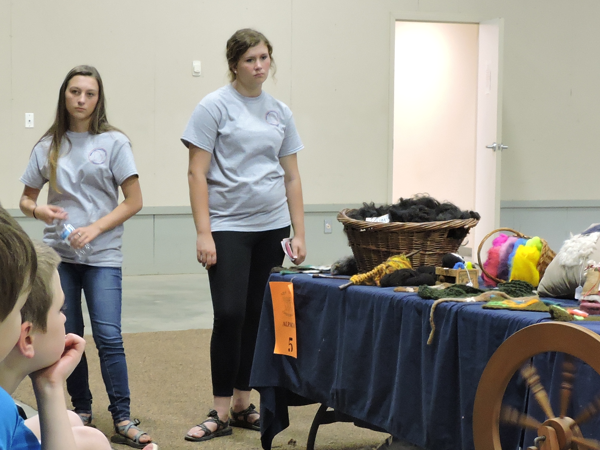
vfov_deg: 14.8
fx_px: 1733
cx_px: 301
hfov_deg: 19.6
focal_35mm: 100
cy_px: 282
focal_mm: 7.7
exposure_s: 1/20
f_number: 3.4
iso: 400
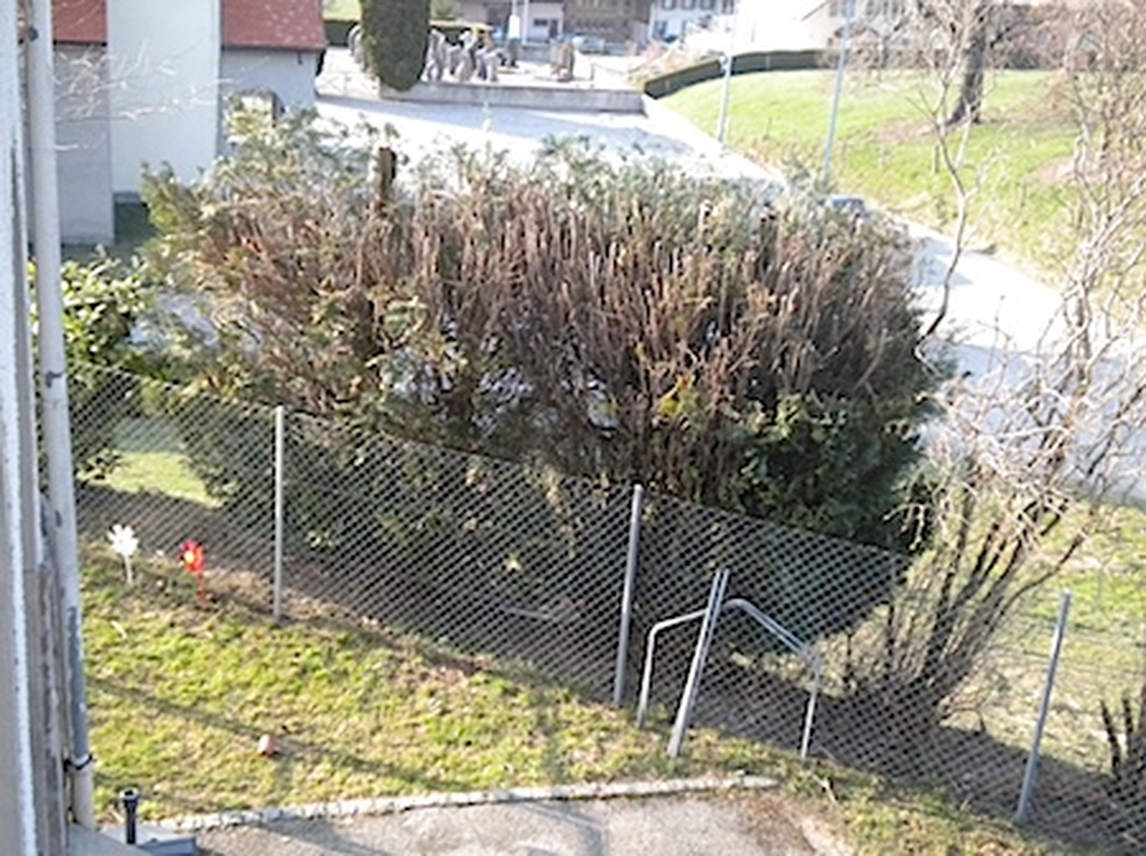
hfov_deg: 36.9
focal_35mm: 52
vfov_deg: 28.0
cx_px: 573
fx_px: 1719
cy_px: 428
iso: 400
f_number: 3.9
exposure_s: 1/430
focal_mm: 9.3
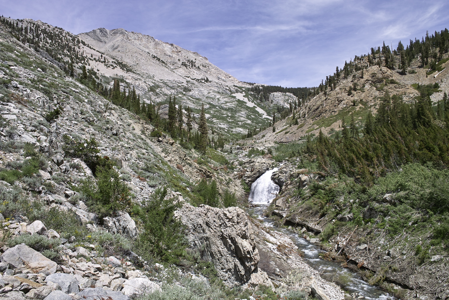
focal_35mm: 28
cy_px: 150
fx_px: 349
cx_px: 224
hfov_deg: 65.5
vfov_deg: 46.4
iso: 100
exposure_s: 1/125
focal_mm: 16.6
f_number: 7.1
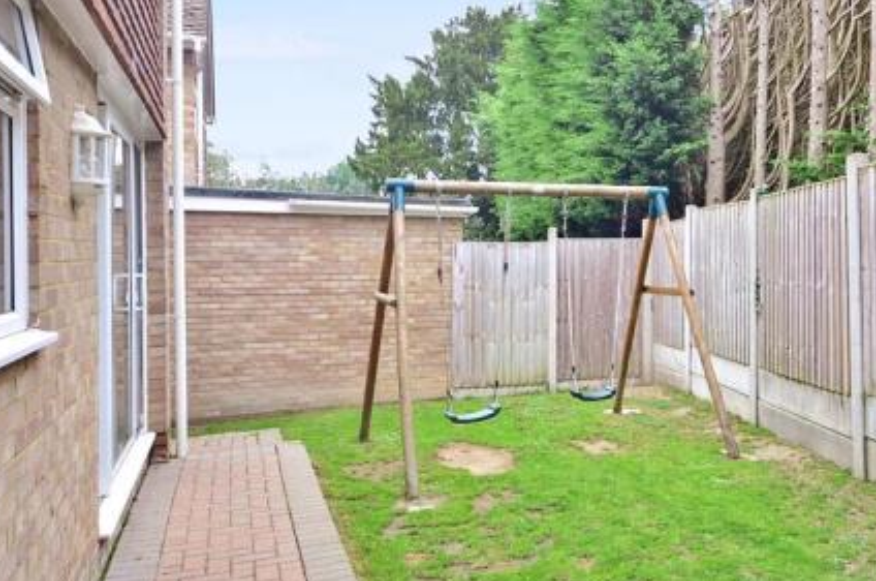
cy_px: 281
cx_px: 620
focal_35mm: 35
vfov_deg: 37.9
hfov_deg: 53.2
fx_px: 845
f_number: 5
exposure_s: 1/60
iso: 200
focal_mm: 15
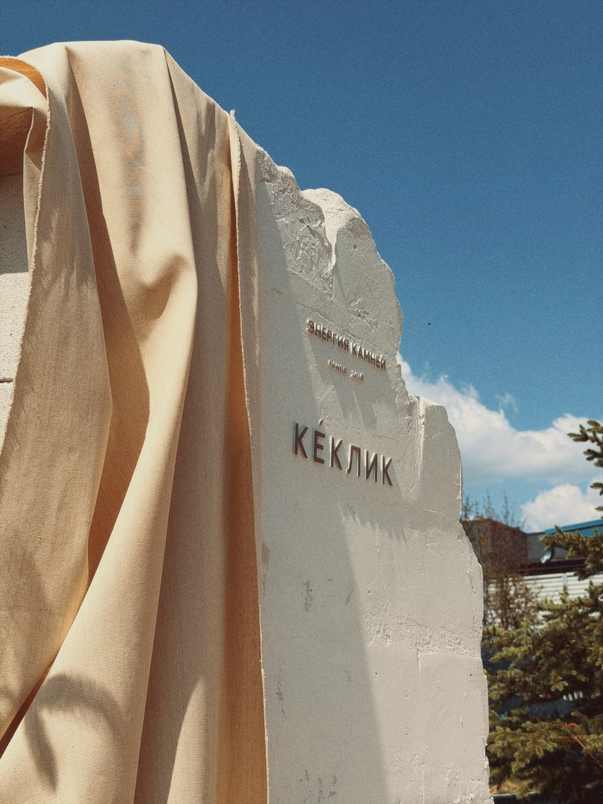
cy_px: 402
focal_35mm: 48
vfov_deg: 39.7
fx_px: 1115
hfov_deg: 30.3
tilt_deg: +15.9
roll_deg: +0.5
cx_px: 302
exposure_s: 1/7874
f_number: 1.78
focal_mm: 6.76
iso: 64
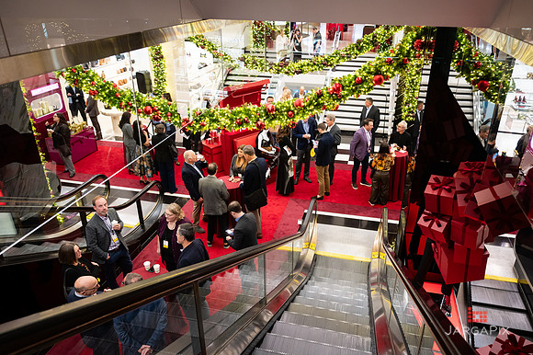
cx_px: 280
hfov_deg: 68.1
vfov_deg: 48.5
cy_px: 169
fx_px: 394
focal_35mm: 27
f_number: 3.2
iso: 1250
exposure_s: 1/160
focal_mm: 24
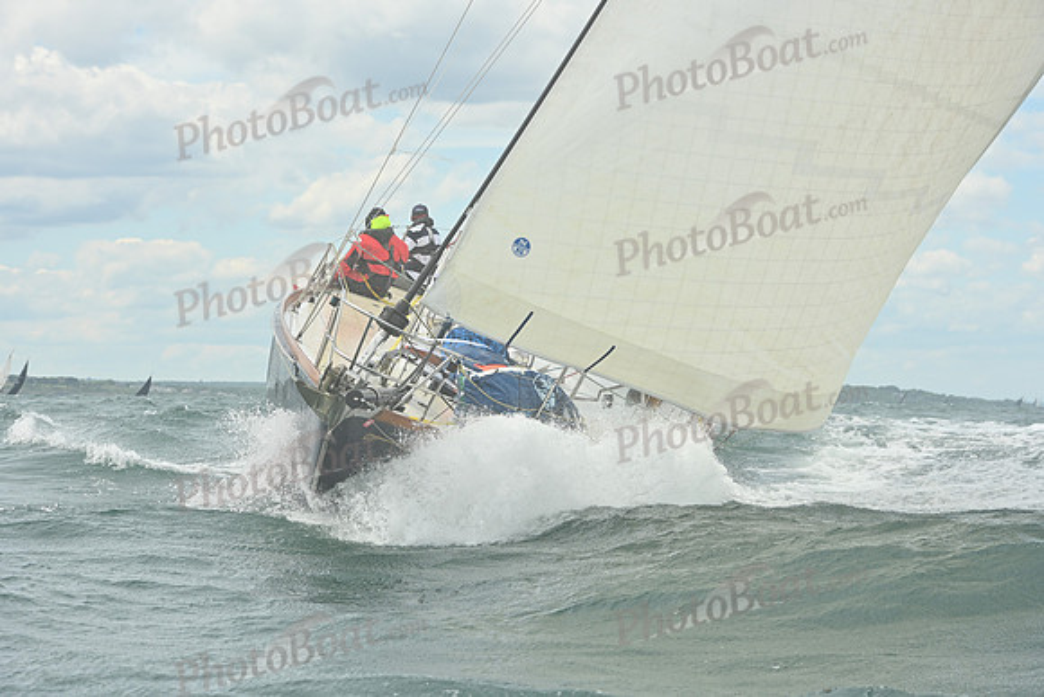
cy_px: 348
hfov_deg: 20.8
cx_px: 522
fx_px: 2843
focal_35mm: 98
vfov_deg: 14.0
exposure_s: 1/1250
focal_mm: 98
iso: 320
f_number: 10
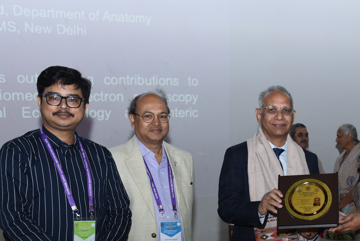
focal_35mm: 70
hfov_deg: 28.1
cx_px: 297
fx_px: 700
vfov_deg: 19.3
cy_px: 196
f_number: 5.6
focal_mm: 40
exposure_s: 1/50
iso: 640
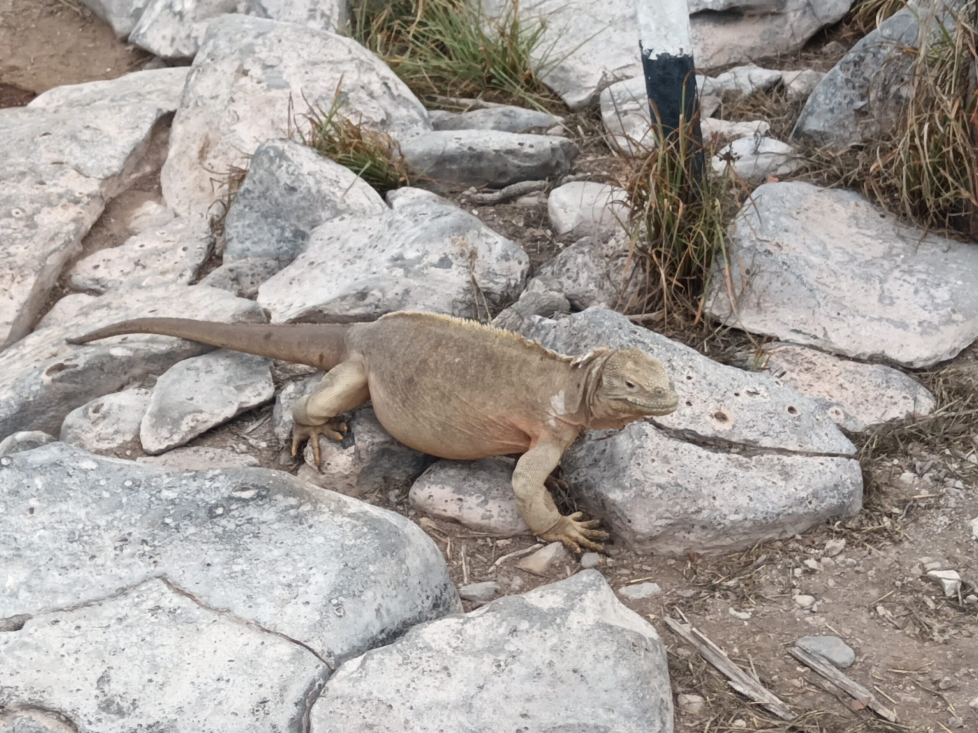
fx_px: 2373
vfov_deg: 17.6
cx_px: 489
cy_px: 366
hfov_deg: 23.3
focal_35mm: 84
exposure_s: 1/155
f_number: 1.9
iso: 100
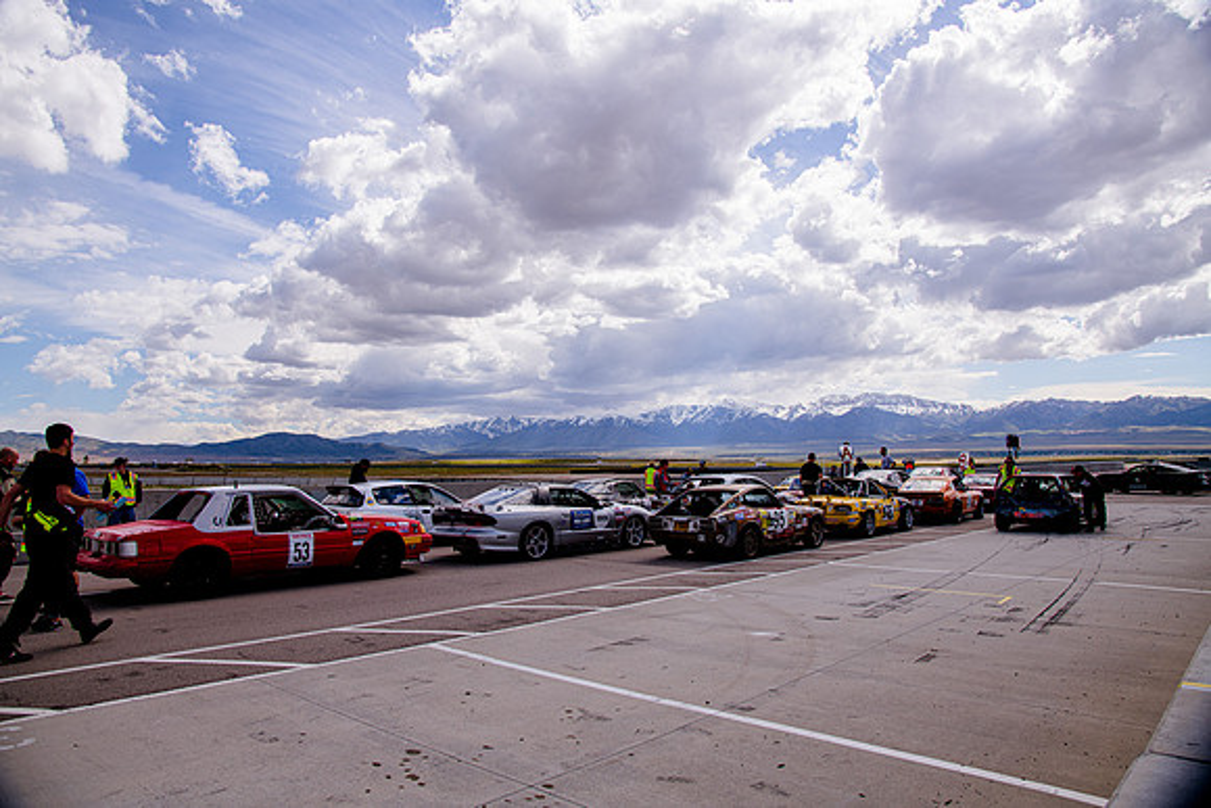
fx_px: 807
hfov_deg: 73.7
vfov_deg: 53.2
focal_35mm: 24
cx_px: 606
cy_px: 404
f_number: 7.1
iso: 50
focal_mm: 24
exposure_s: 1/250
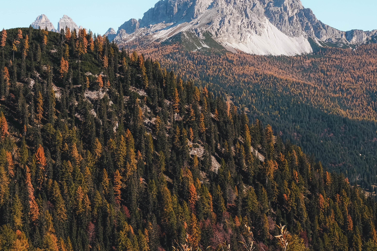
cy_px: 112
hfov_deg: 31.3
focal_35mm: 64
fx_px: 670
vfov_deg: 21.2
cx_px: 230
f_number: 11
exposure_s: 1/420
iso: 400
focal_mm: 27
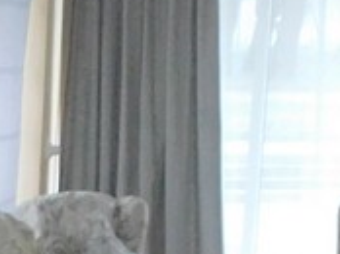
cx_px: -479
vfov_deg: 5.2
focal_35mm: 265
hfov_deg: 7.0
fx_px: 2599
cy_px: 815
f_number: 3.5
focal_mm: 6.3
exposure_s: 1/13
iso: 400
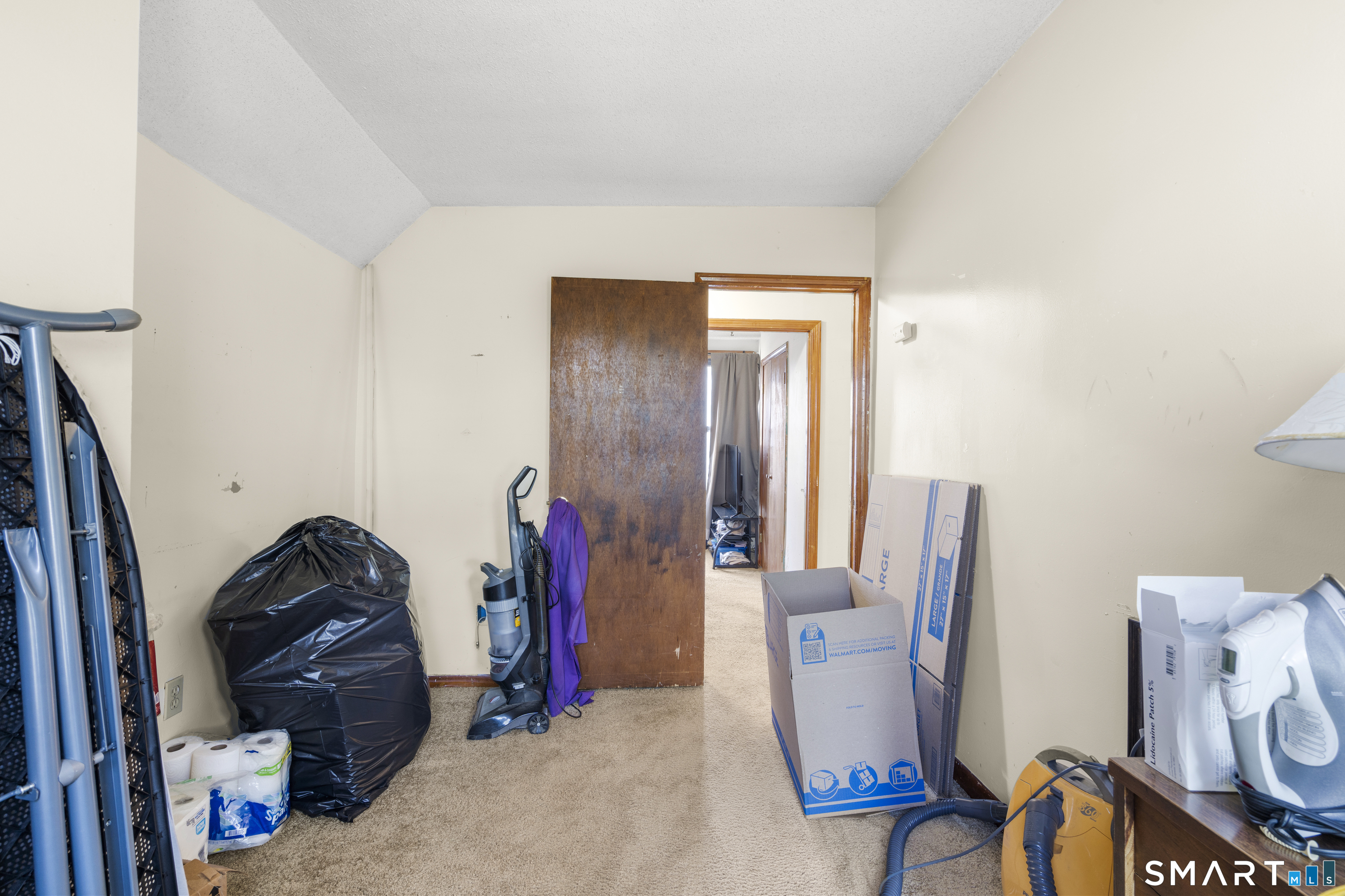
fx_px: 598
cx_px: 672
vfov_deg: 73.7
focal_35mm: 16
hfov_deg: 96.7
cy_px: 448
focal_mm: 16
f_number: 9
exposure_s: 8
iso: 250
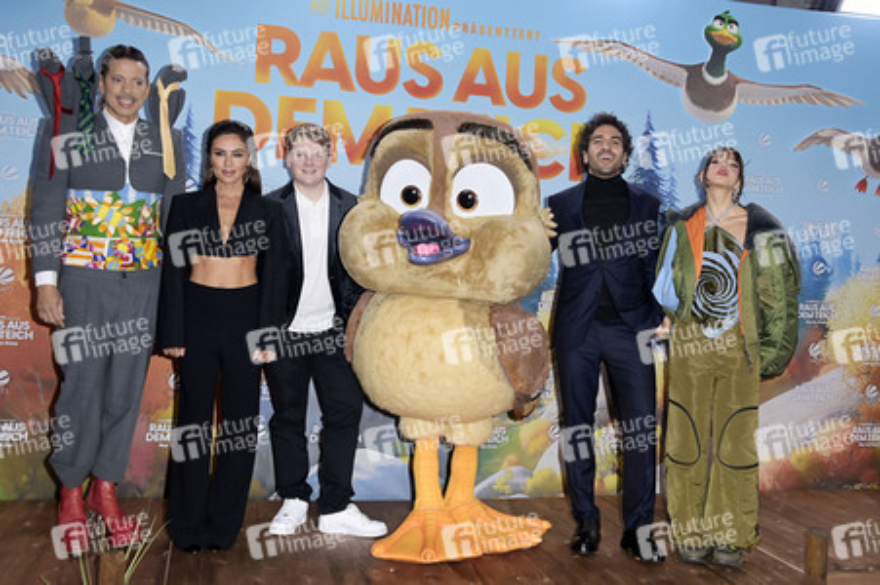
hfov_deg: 54.5
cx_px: 440
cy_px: 292
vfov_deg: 37.8
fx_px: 855
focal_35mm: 35
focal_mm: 35
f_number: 5.6
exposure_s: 1/250
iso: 640
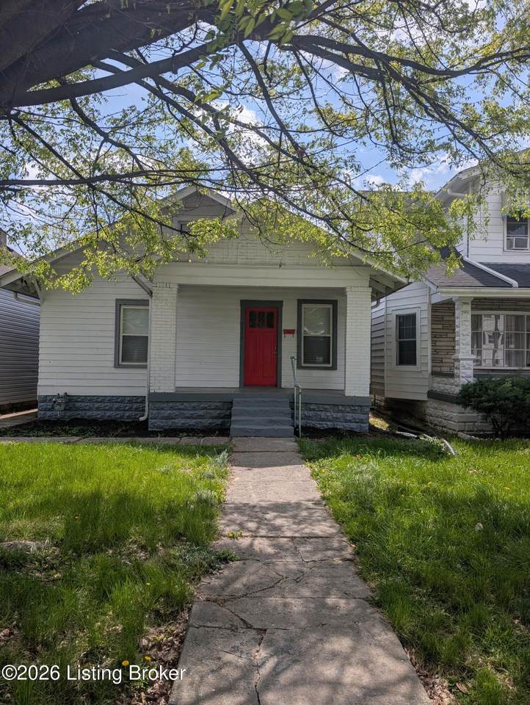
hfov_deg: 56.9
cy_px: 352
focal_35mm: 24
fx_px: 489
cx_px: 265
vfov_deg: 71.5
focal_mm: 6.9
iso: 20
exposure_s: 1/1637
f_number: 1.68
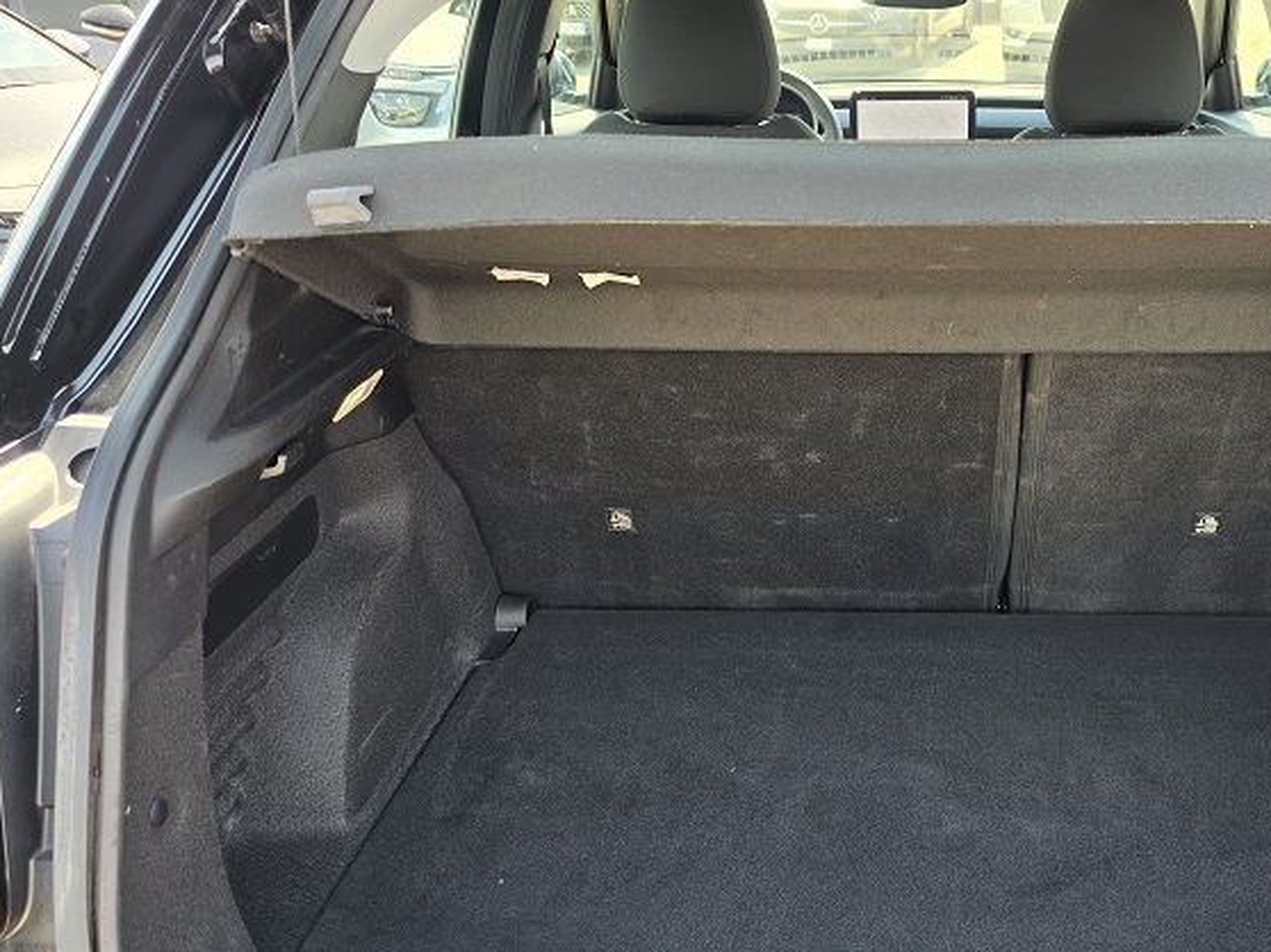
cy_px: 567
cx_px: 904
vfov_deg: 42.7
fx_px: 1211
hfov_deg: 53.6
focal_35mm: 33
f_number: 1.4
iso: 20
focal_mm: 6.5
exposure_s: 1/180
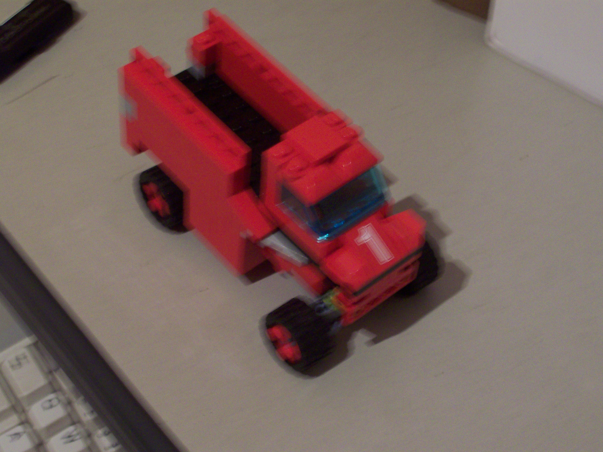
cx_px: 302
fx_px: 1219
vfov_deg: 21.0
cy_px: 226
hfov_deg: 27.8
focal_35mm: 70
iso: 160
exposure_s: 1/8
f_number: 3.8
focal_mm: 11.6
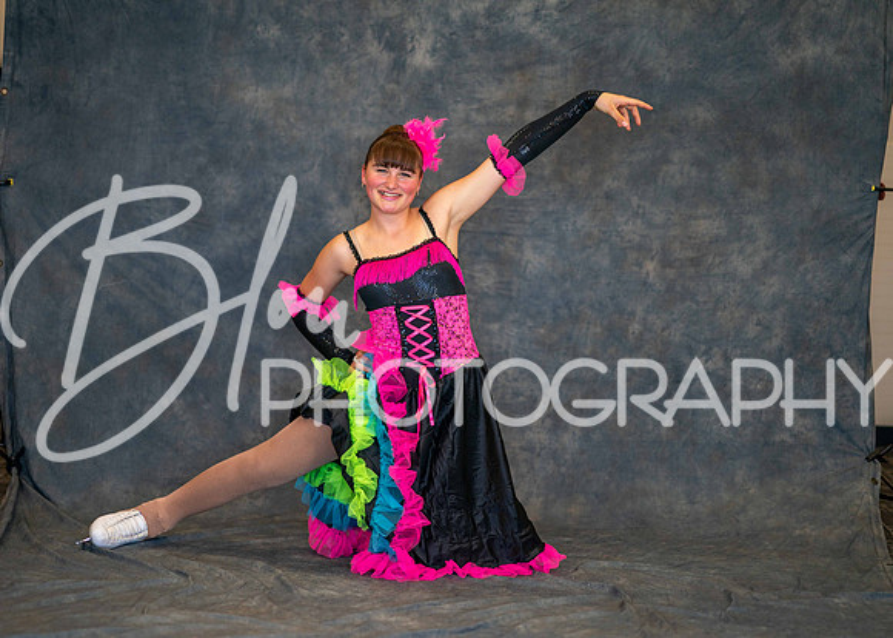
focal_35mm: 93
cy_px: 332
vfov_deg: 15.4
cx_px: 395
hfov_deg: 21.5
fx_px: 2353
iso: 320
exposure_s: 1/250
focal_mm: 85
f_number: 1.4
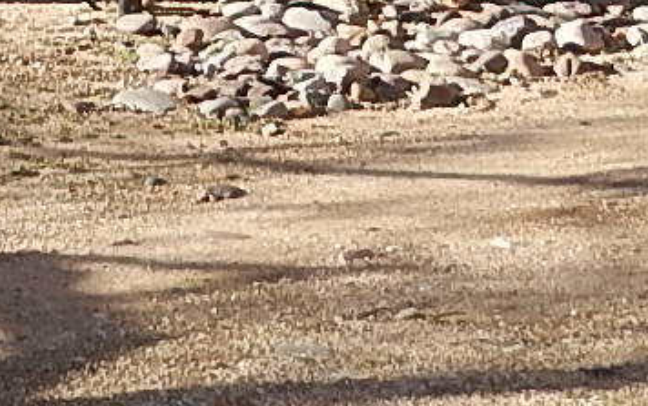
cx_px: -268
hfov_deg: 11.9
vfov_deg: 7.0
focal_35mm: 169
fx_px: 2986
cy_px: -766
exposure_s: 1/640
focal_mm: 4.5
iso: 125
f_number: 3.4
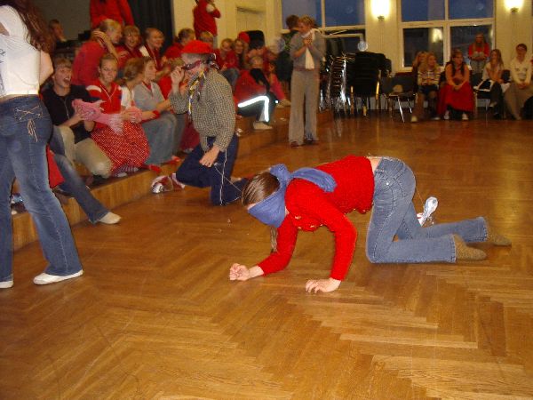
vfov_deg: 37.7
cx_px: 266
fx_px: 585
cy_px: 200
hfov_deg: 49.0
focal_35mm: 38
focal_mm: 5.8
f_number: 2.6
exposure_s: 1/60
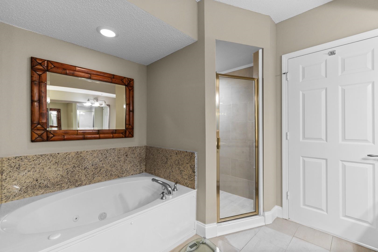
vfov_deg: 77.3
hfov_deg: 100.4
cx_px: 189
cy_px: 126
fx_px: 157
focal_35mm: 15
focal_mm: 10
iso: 100
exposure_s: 1/5
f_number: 4.5
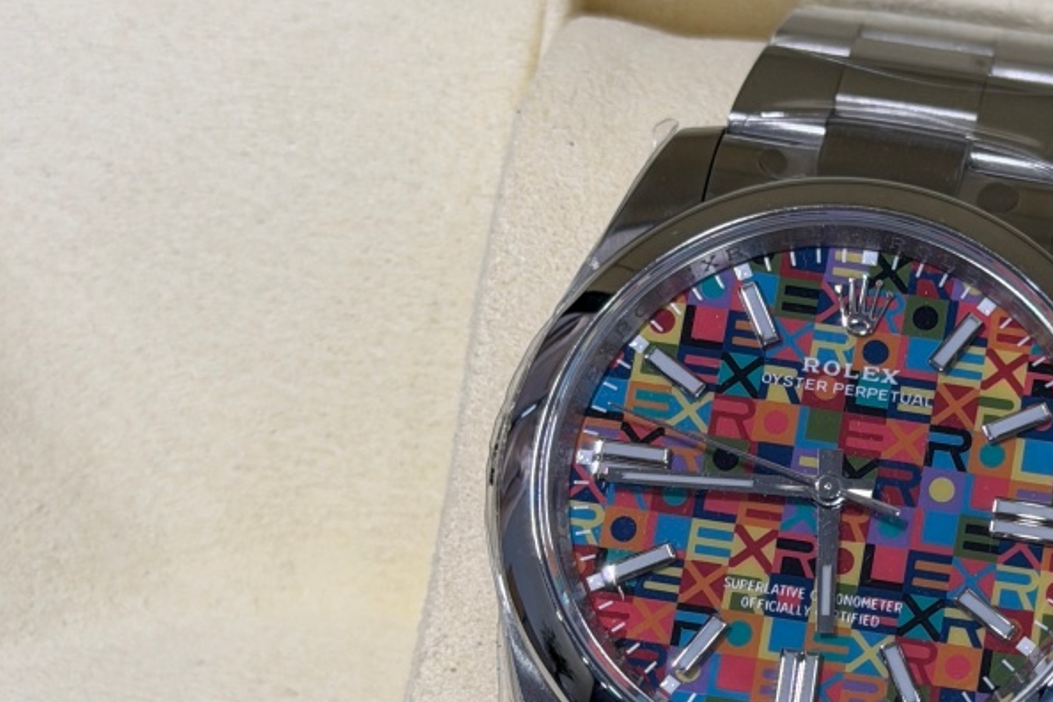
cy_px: 468
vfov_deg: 11.3
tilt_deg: -61.5
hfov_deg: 16.8
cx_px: 885
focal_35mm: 121
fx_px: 3539
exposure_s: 1/100
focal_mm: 6.76
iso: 80
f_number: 1.78
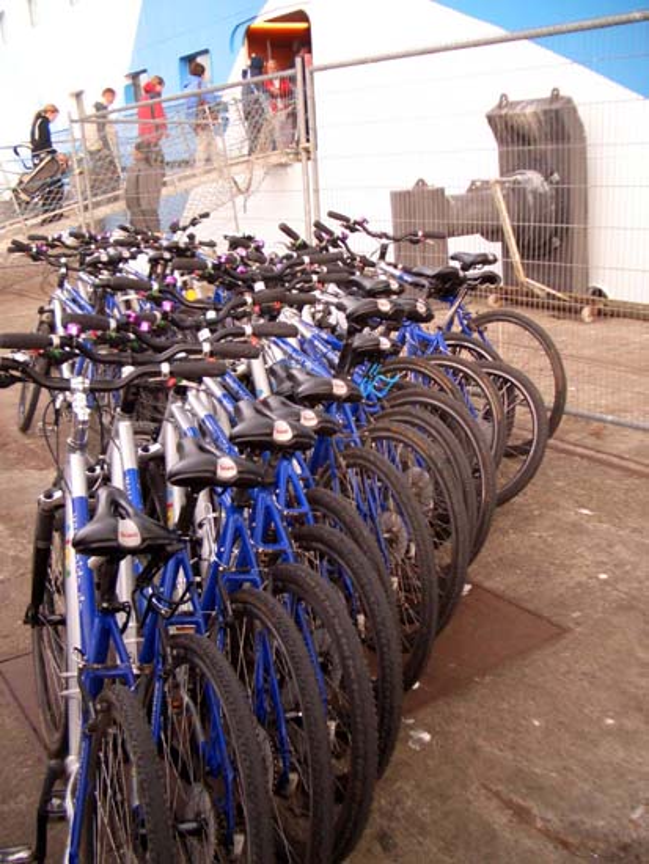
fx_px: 874
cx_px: 324
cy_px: 432
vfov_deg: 52.6
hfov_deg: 40.7
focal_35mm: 35
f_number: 2.6
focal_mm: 5.8
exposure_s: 1/125
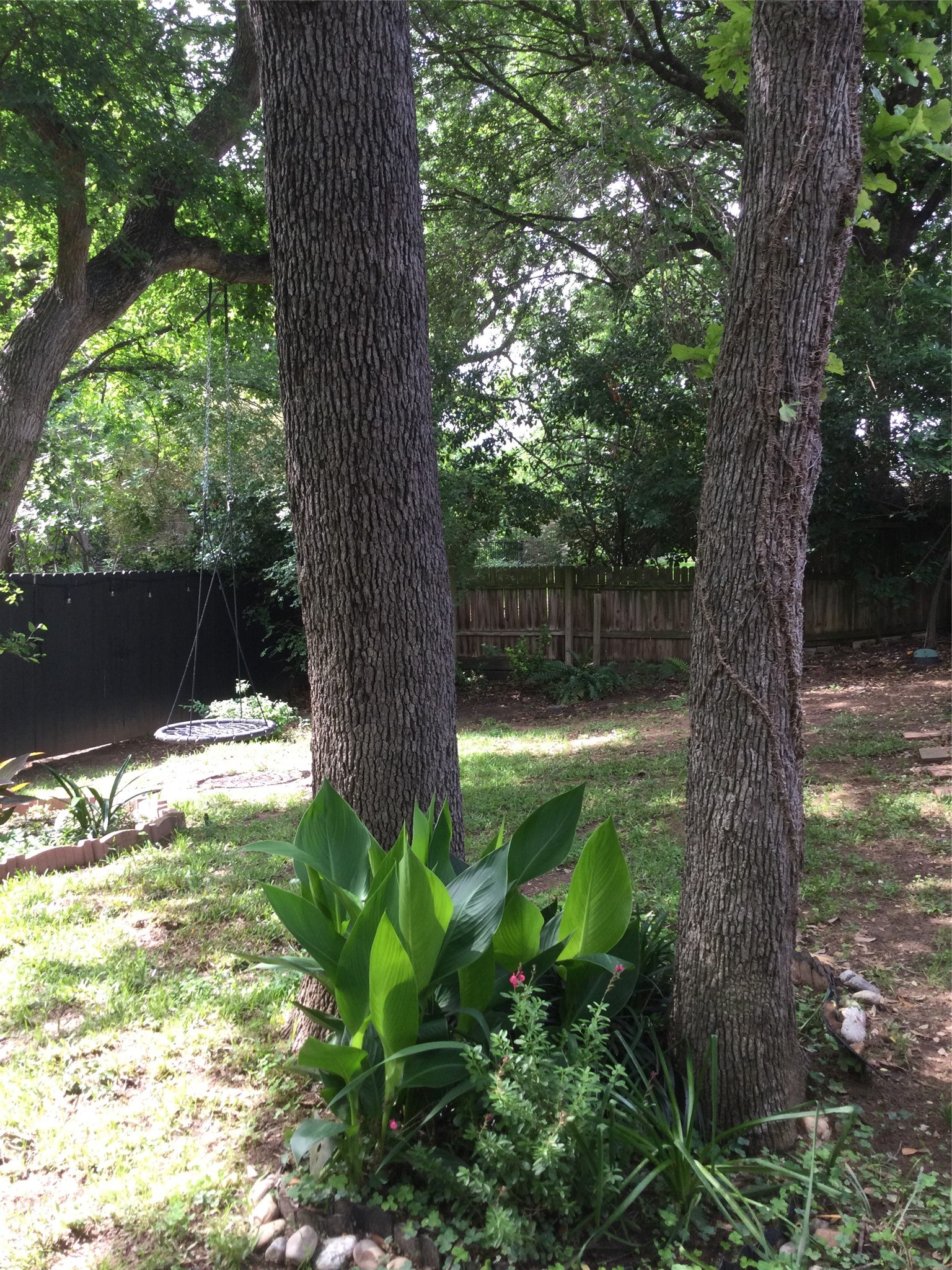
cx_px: 476
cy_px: 635
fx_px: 1137
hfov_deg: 45.4
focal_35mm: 31
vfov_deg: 58.4
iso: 50
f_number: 2.4
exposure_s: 1/120
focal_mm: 3.3
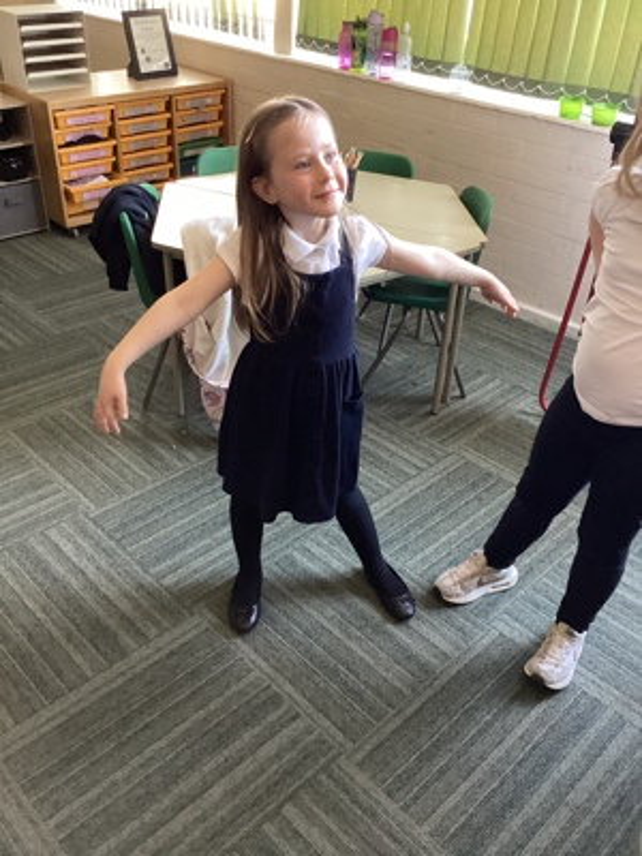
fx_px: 767
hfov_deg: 45.4
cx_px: 321
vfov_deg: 58.4
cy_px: 428
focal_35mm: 31
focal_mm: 3.3
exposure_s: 1/50
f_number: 2.4
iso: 200
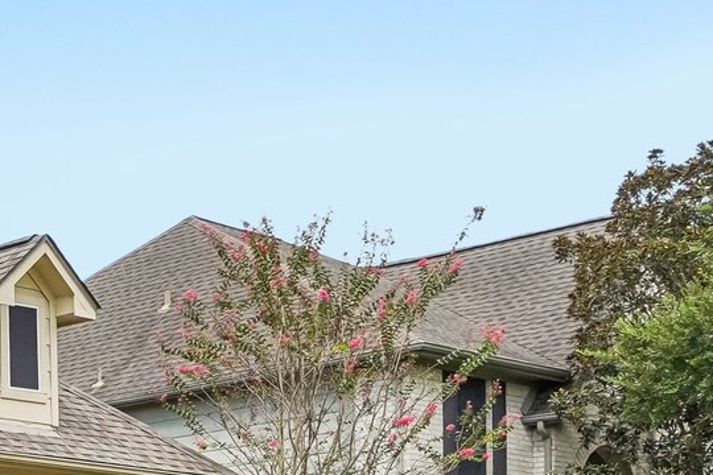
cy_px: 513
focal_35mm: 91
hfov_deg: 18.4
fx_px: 1802
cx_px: -507
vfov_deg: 14.7
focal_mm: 24
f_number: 8
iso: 500
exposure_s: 1/1250
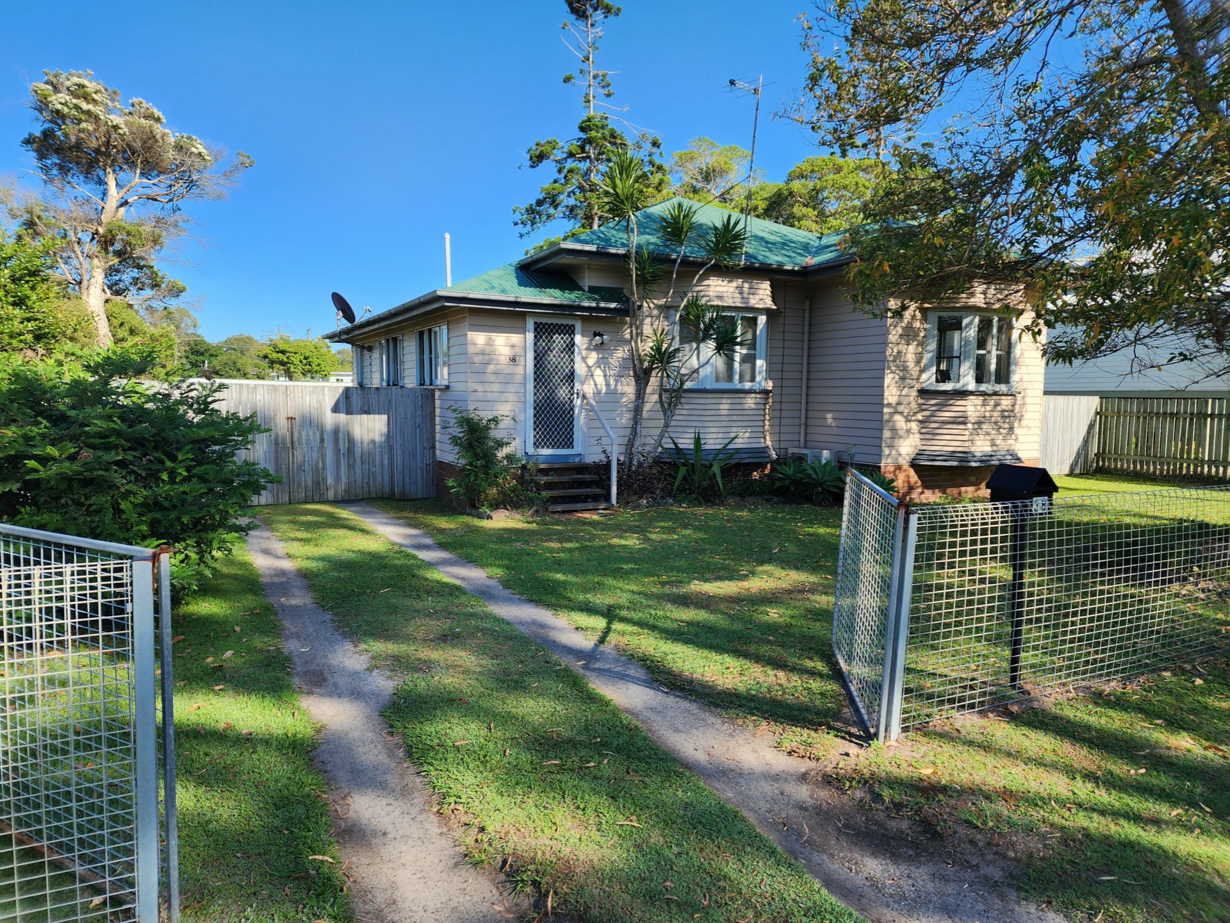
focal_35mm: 23
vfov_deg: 58.9
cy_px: 462
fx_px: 817
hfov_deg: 73.9
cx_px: 615
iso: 12
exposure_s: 1/492
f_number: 1.8
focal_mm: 6.4
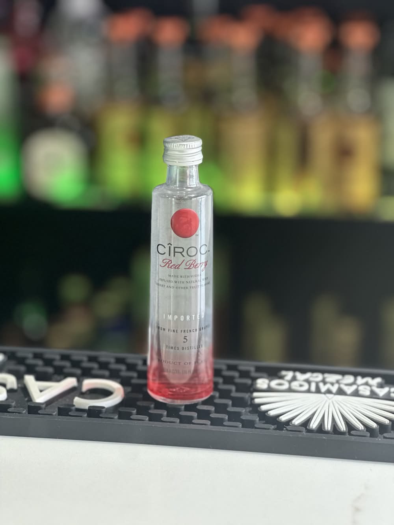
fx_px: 1168
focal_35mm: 77
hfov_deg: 19.1
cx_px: 197
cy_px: 262
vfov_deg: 25.3
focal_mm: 9
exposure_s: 1/40
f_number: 2.8
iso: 160
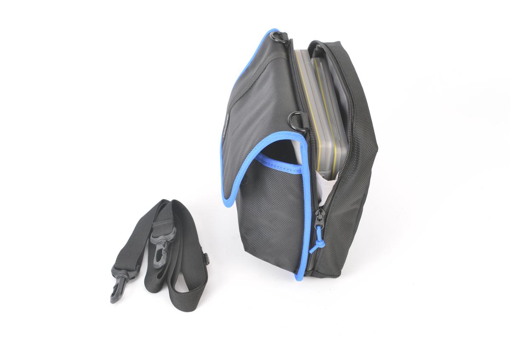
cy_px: 170
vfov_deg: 20.6
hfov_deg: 30.5
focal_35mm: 66
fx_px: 935
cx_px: 255
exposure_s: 1/180
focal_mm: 66
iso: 100
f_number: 11
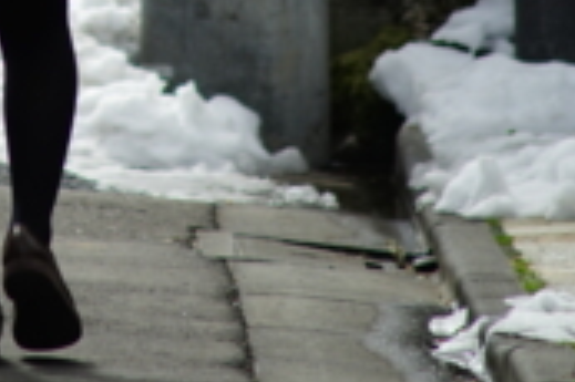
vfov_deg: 1.8
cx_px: -66
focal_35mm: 777
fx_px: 12398
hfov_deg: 2.7
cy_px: -311
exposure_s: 1/400
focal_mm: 210
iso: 100
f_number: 4
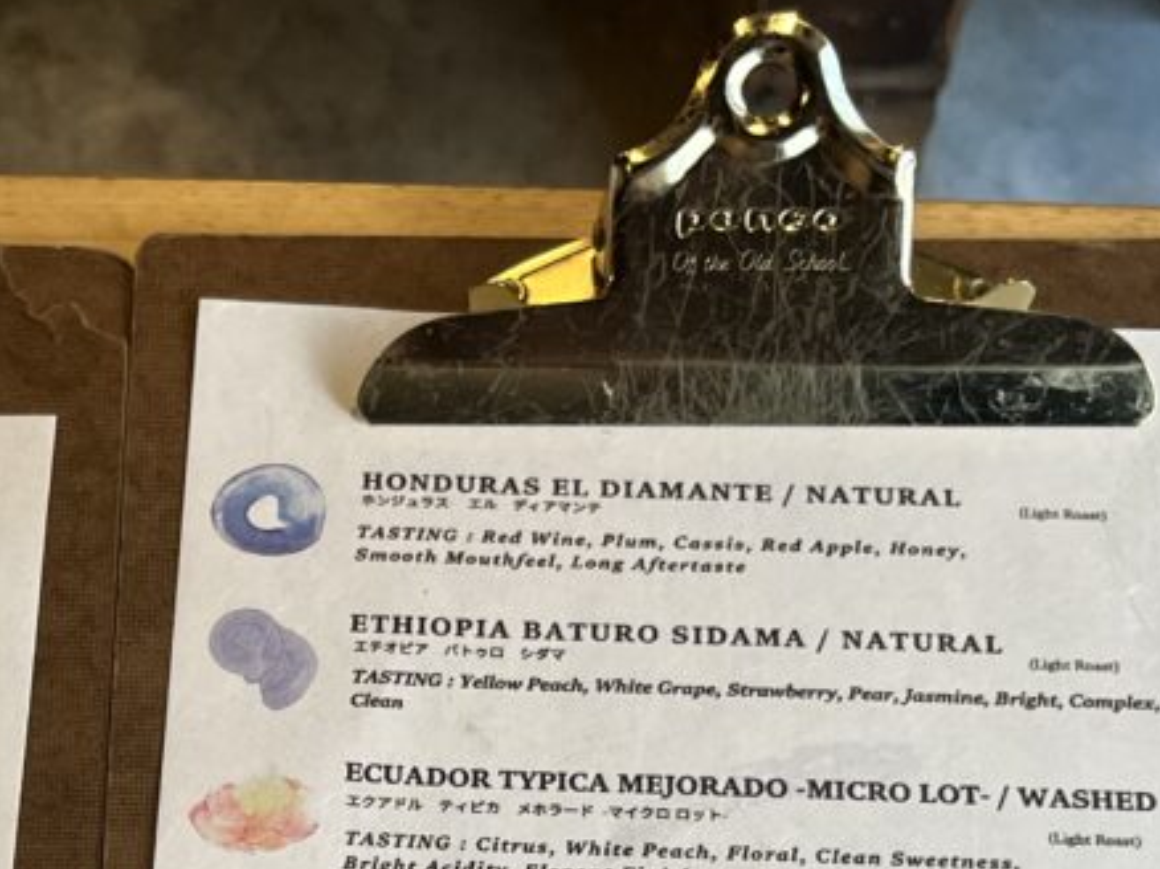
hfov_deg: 25.0
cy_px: 1070
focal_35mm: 76
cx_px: 159
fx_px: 2545
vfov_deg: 18.3
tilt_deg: -67.8
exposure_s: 1/100
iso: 125
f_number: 1.6
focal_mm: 5.1
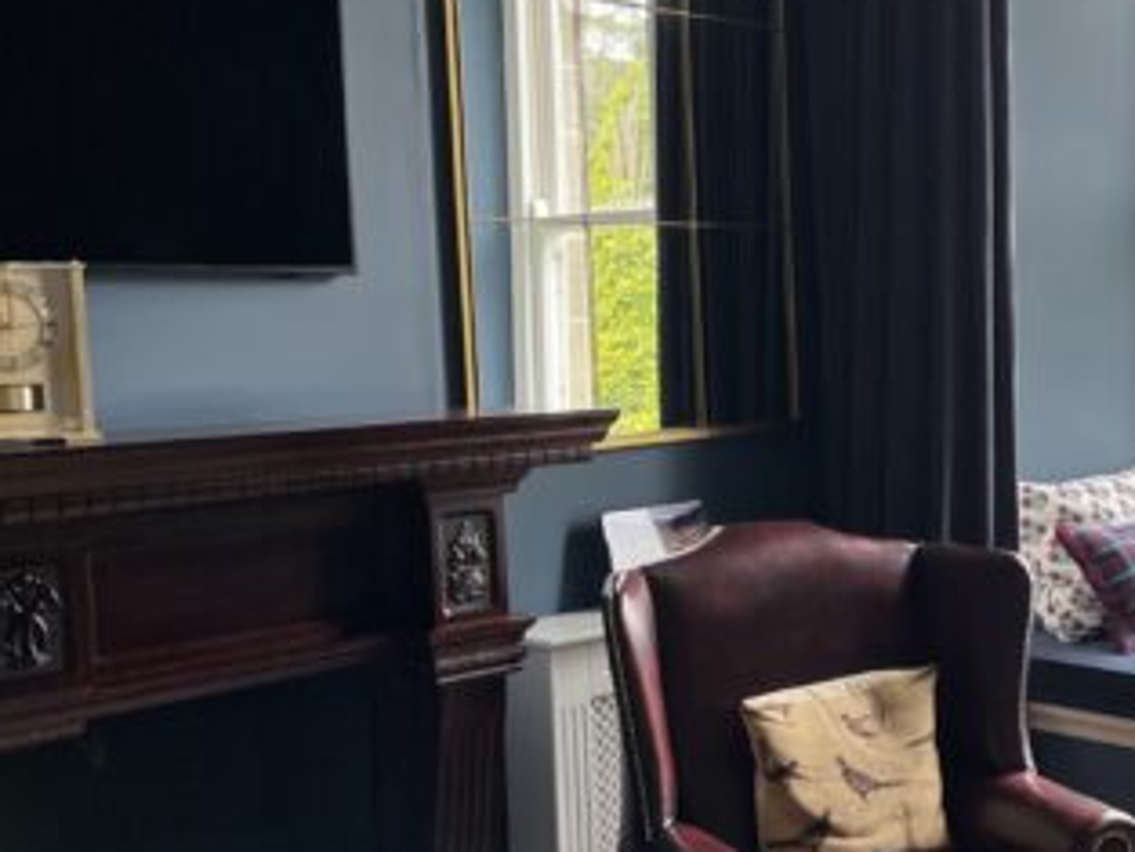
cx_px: 937
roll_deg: +1.8
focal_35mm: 51
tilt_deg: -3.7
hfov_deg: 36.0
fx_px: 1673
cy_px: 489
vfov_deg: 28.5
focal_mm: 5.1
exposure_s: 1/121
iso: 125
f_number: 1.6
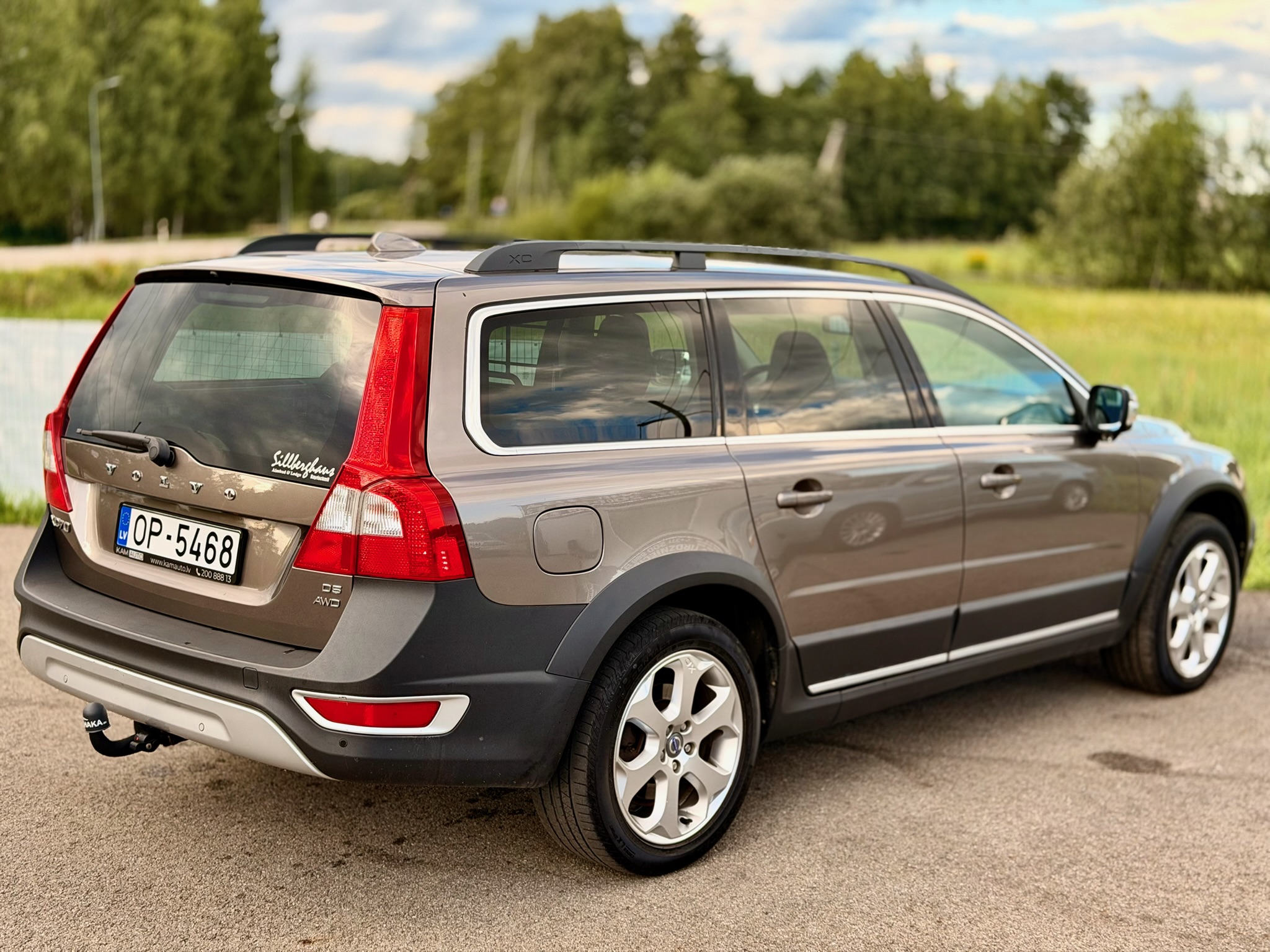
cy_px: 476
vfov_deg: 30.3
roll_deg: -1.0
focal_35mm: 48
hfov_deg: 39.7
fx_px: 1761
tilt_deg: -9.1
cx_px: 635
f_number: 1.78
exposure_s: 1/606
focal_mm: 6.76
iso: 64
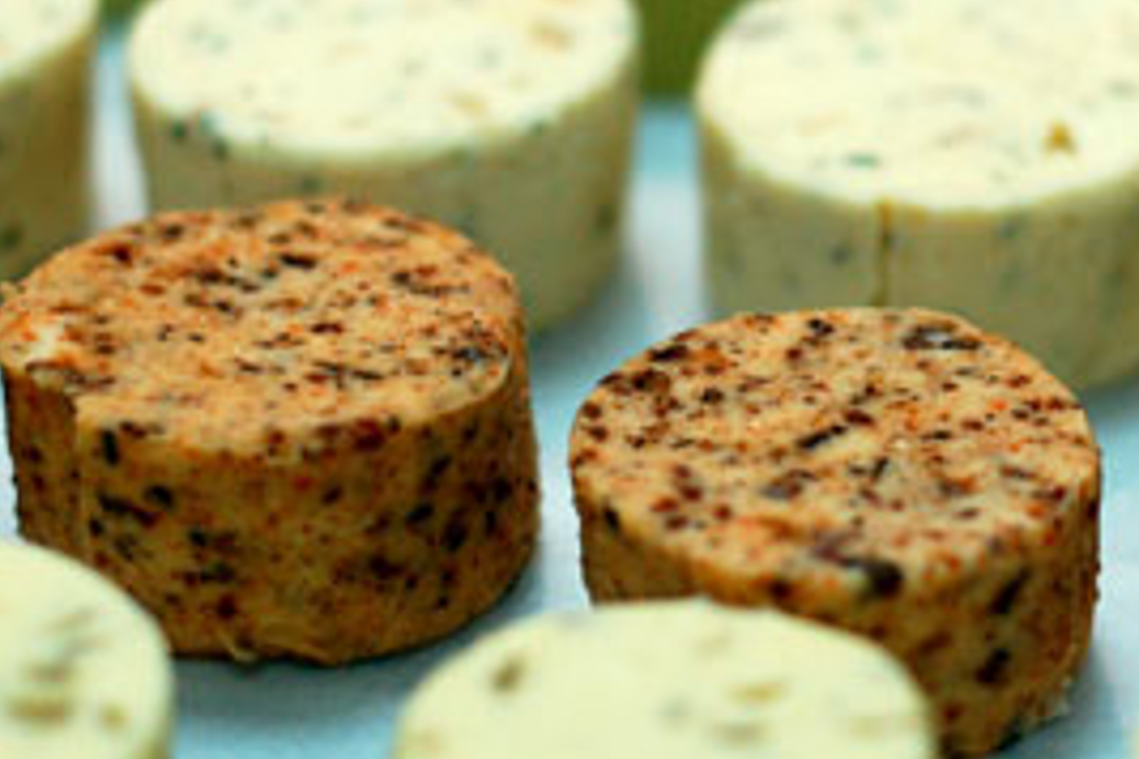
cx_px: 747
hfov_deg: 15.2
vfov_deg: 10.1
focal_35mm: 135
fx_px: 4271
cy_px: 239
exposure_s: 1/200
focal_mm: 50
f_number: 2.5
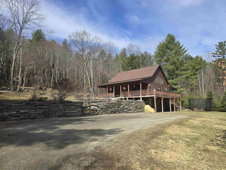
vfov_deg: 58.9
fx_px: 150
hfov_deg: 73.9
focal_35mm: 23
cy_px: 85
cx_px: 113
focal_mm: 6.3
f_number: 1.7
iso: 12
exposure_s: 1/713
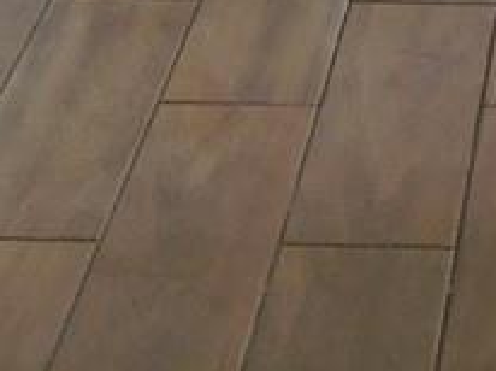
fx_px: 2562
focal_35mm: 179
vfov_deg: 6.8
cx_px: 768
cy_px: -995
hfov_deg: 10.6
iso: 140
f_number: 3
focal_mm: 4
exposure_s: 1/30
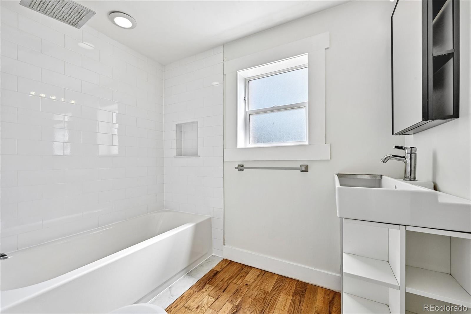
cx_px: 236
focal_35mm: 14
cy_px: 157
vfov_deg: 81.2
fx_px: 183
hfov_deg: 104.3
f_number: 11
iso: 80
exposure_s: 1/15
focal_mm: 14
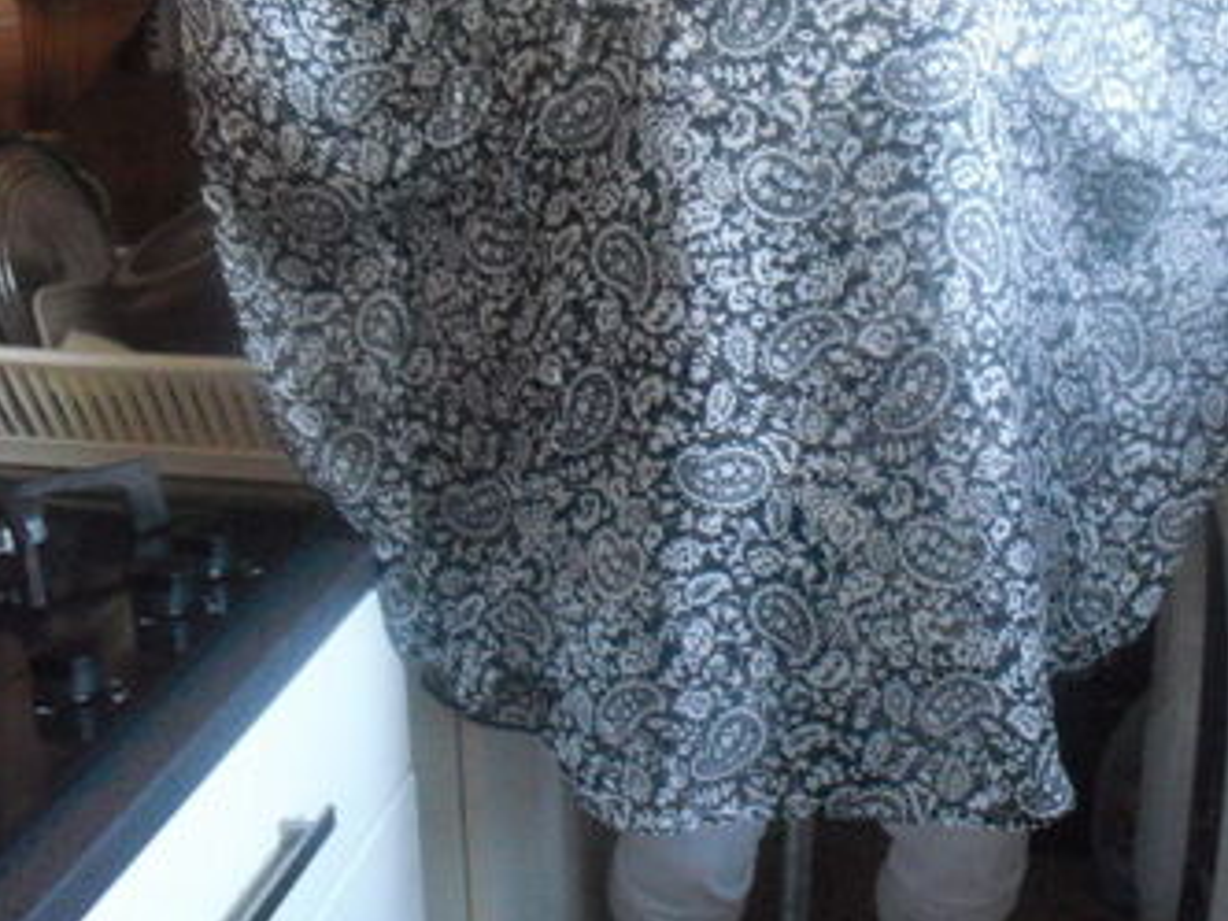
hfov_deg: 36.6
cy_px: 322
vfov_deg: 27.9
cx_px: 762
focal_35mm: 52
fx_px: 1845
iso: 800
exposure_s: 1/20
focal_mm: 6.3
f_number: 3.1
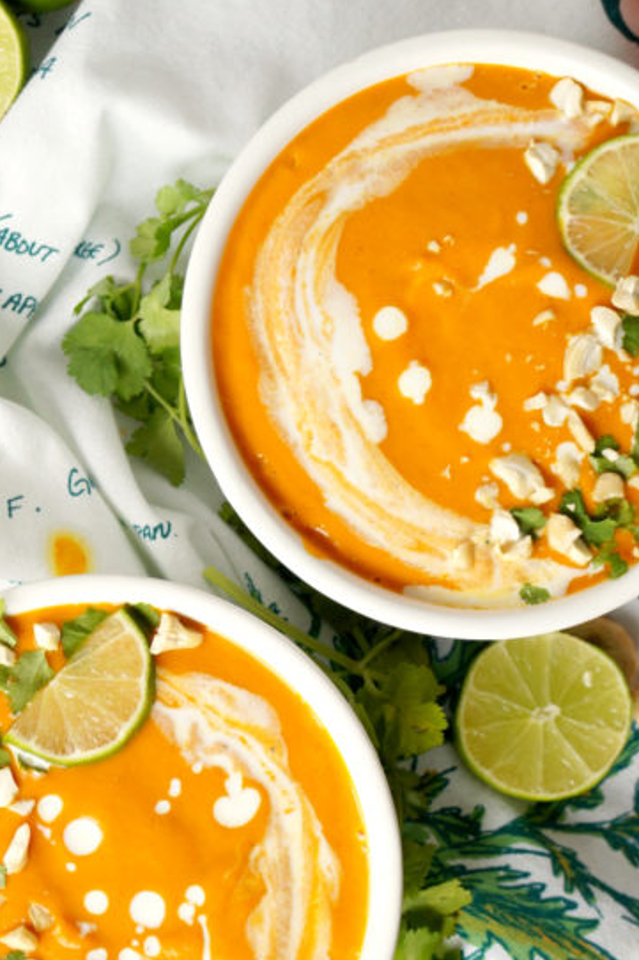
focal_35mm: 85
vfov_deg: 23.6
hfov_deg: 16.1
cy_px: 733
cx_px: 256
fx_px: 2264
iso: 200
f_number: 3.5
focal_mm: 30
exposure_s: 1/50
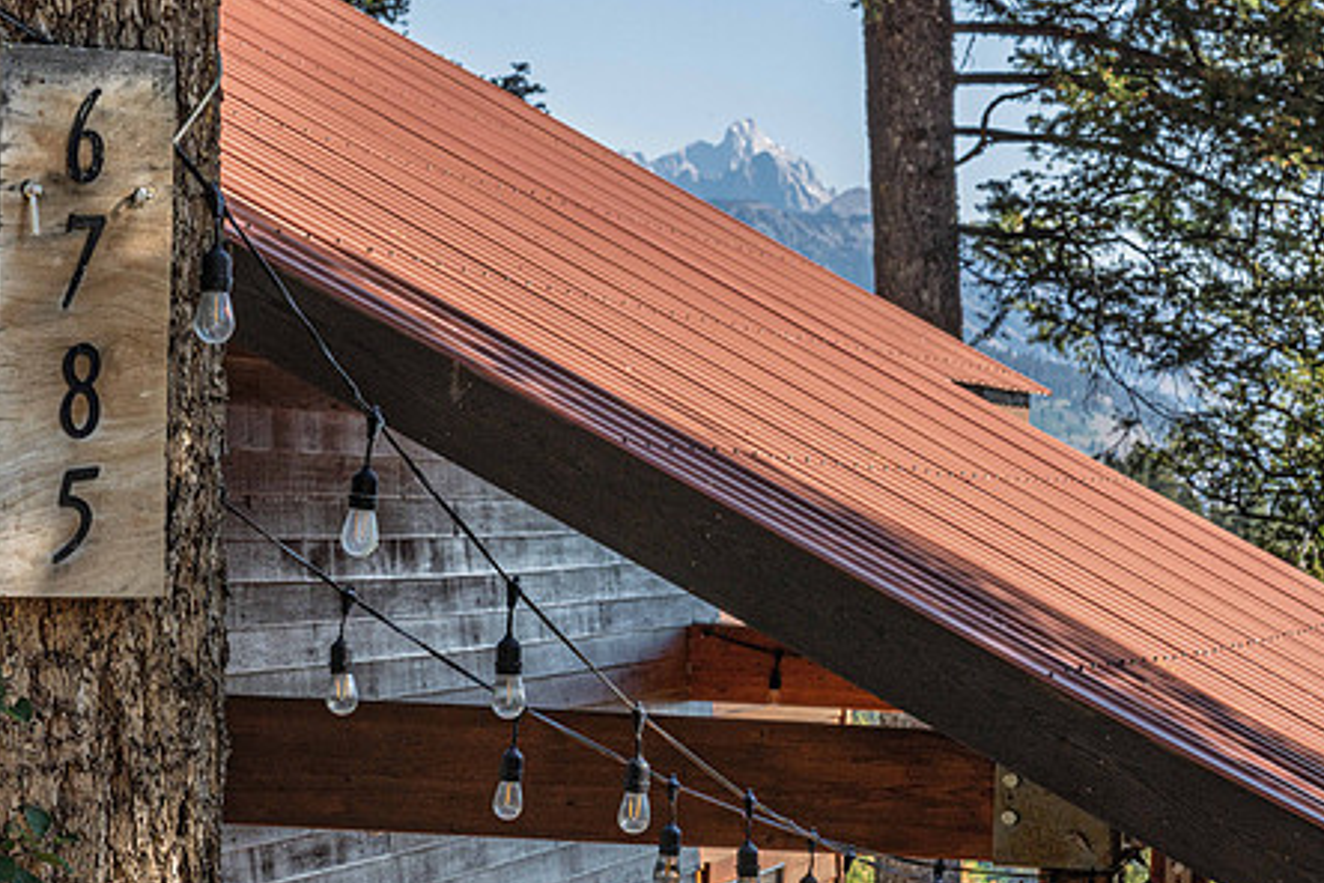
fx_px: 5406
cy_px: 356
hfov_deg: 14.0
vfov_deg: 9.3
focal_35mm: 147
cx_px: 528
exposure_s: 1/200
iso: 400
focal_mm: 105
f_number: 18
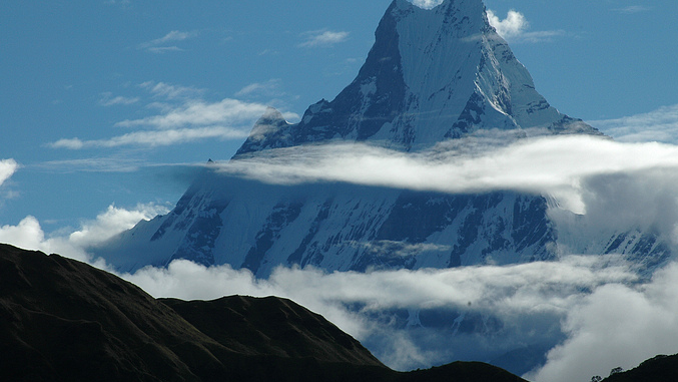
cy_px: 176
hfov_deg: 7.4
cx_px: 343
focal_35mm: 292
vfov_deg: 4.2
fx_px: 5250
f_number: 18
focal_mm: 180
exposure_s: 1/500
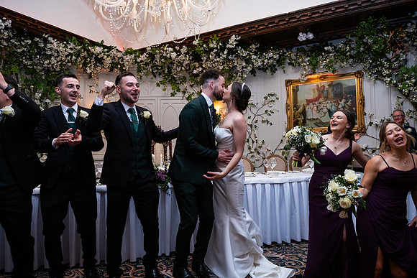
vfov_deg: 49.6
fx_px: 301
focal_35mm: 26
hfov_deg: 69.4
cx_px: 208
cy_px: 139
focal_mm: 26
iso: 800
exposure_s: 1/160
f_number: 3.5
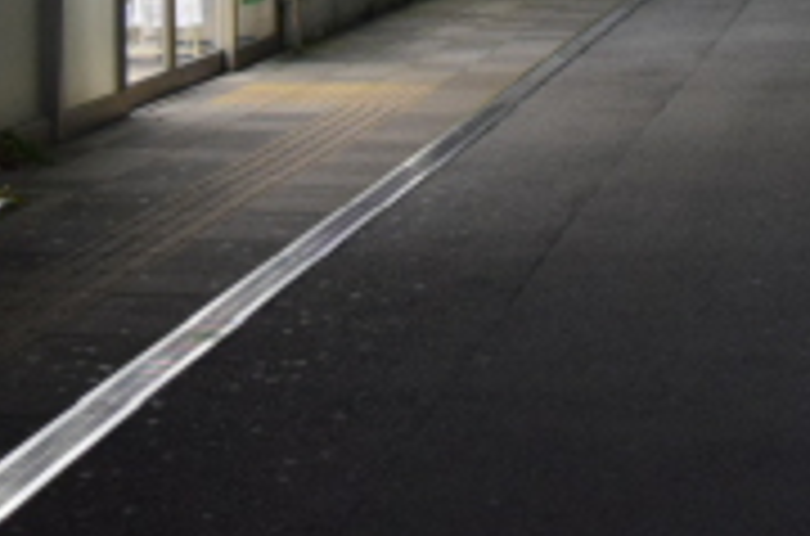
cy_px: -347
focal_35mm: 128
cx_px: 976
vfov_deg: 10.2
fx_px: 2872
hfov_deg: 15.5
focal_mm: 24
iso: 2500
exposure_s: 1/60
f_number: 4
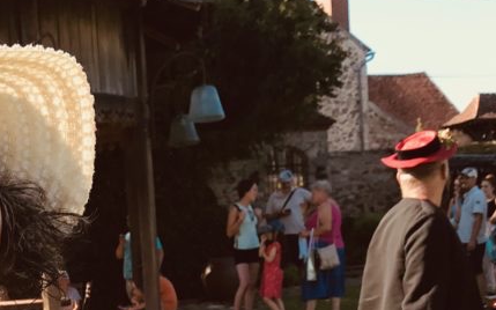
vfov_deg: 14.9
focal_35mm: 83
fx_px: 1122
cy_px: 430
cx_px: 175
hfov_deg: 24.8
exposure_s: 1/684
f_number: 1.8
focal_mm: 3.99
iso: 20
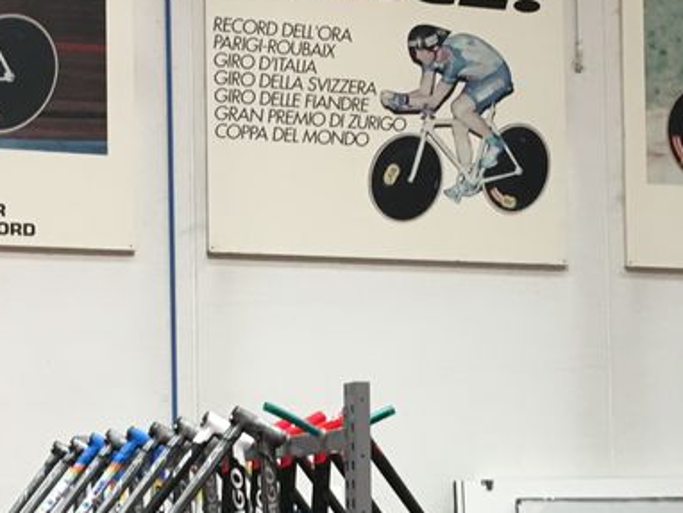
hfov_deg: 21.4
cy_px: 391
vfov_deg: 16.2
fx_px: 1797
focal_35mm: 91
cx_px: 454
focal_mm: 4.15
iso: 100
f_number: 2.2
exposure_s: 1/33
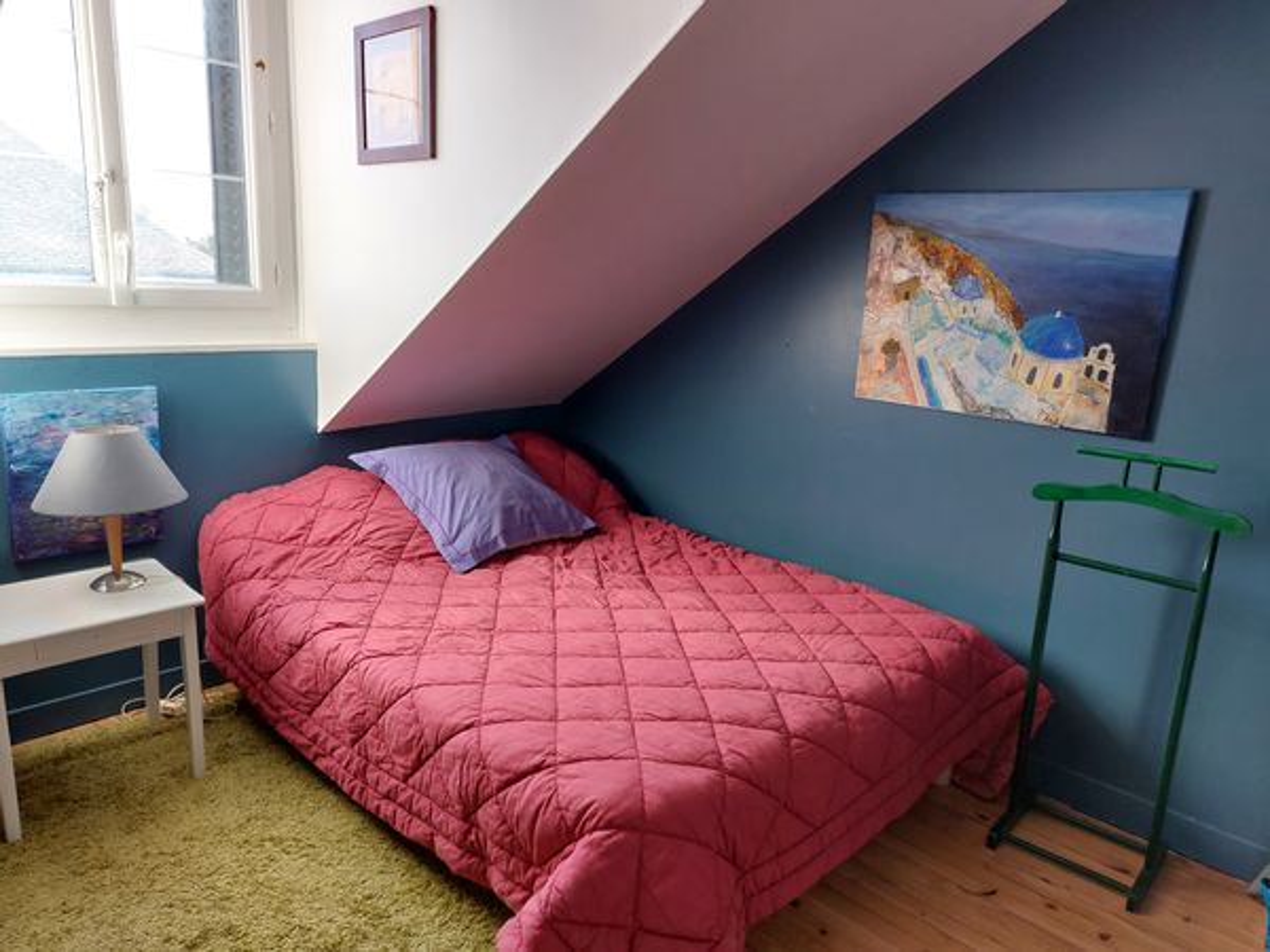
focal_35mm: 25
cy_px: 476
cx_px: 635
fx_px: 917
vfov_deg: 54.9
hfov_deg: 69.4
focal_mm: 5.23
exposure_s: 1/50
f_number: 1.8
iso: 50
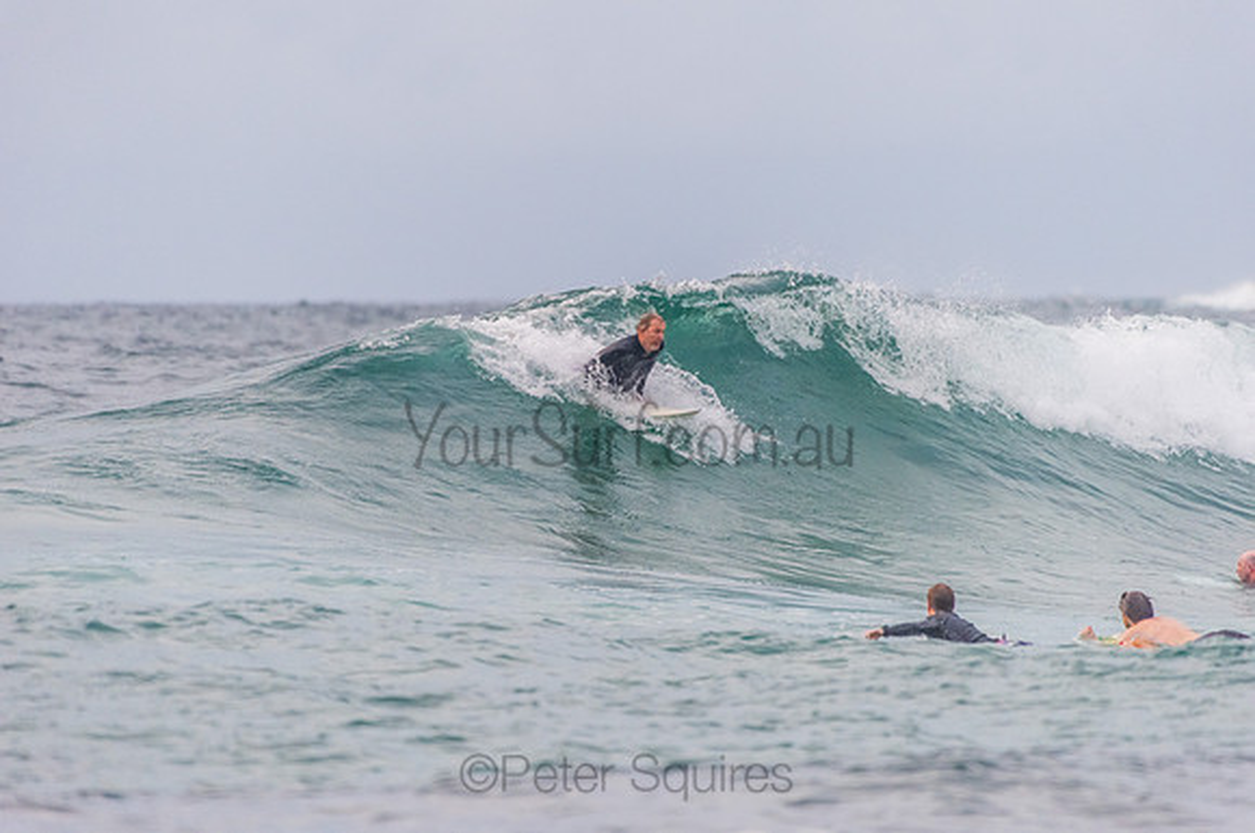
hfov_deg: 4.1
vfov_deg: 2.7
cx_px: 628
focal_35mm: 501
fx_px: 17433
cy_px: 416
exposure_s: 1/1600
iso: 2000
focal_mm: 500
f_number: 5.6
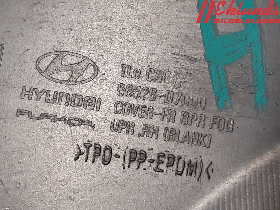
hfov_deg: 67.3
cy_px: 105
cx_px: 140
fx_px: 210
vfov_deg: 53.1
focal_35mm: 26
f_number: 1.7
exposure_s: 1/50
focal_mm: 3.93
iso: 200
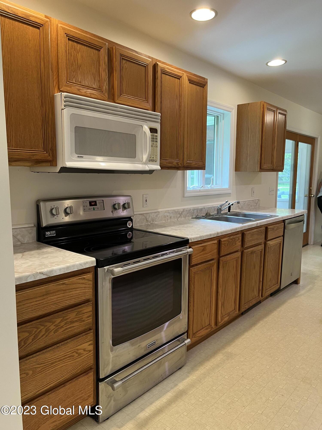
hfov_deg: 53.1
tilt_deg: -6.4
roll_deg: +0.4
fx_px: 322
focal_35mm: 26
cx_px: 161
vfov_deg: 67.3
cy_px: 215
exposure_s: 1/60
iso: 125
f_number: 1.5
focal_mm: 5.7
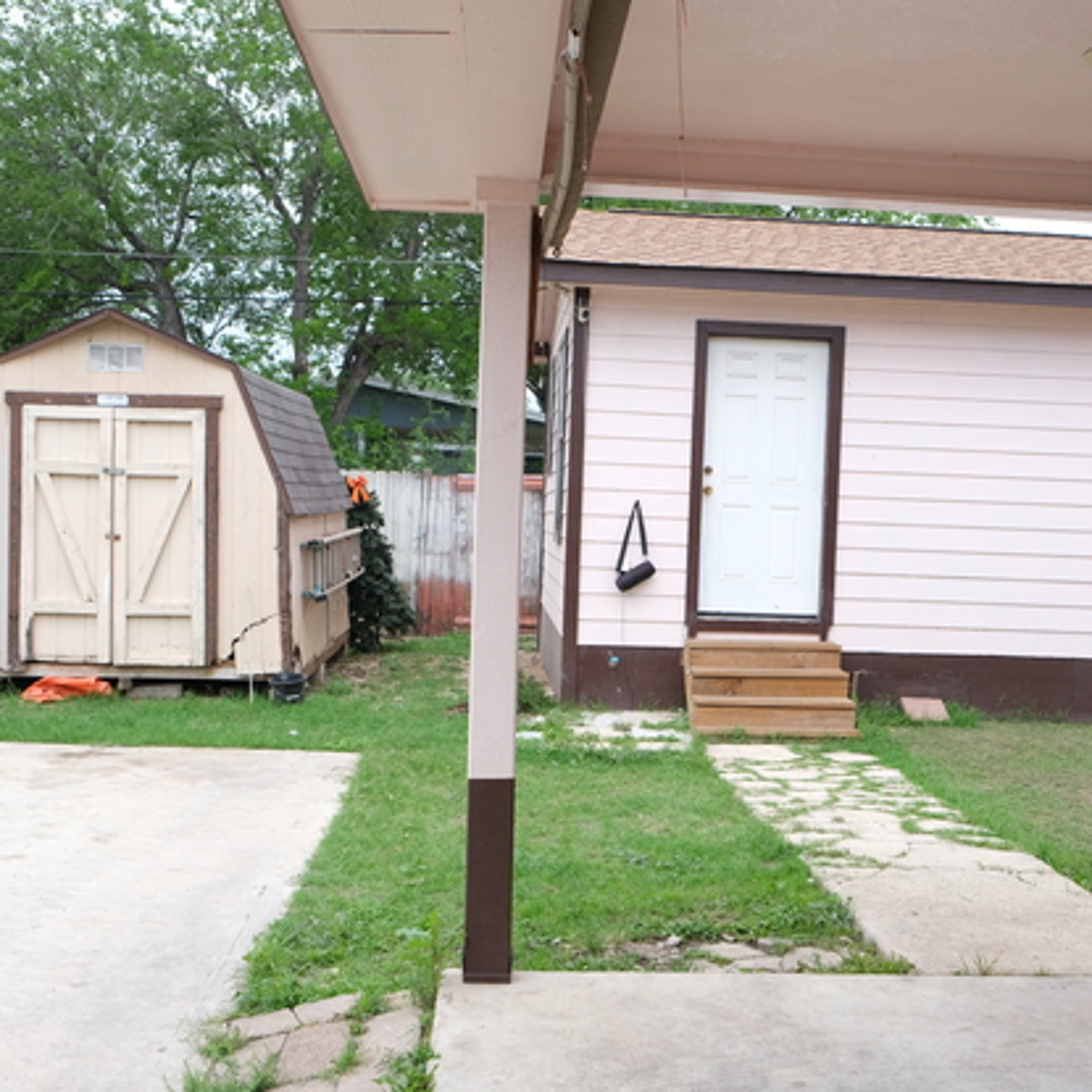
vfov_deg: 43.9
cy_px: 541
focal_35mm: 38
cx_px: 600
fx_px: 1356
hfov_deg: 43.8
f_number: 5.6
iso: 160
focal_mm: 19.6
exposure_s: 1/210
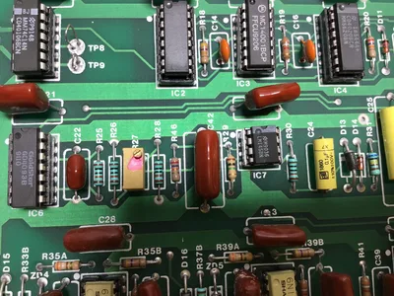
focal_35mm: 31
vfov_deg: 45.4
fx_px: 353
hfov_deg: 58.4
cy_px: 148
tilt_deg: -80.8
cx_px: 197
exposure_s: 1/60
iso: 32
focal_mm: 3.3
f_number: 2.4
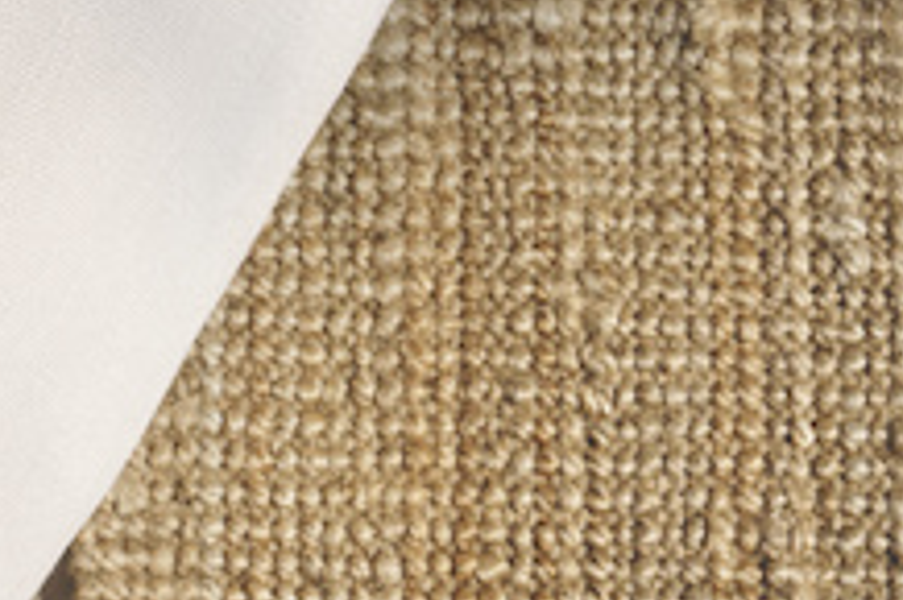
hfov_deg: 7.1
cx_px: -1268
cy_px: 848
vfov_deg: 5.0
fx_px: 6893
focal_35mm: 275
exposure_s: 1/200
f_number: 10
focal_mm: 50
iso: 100
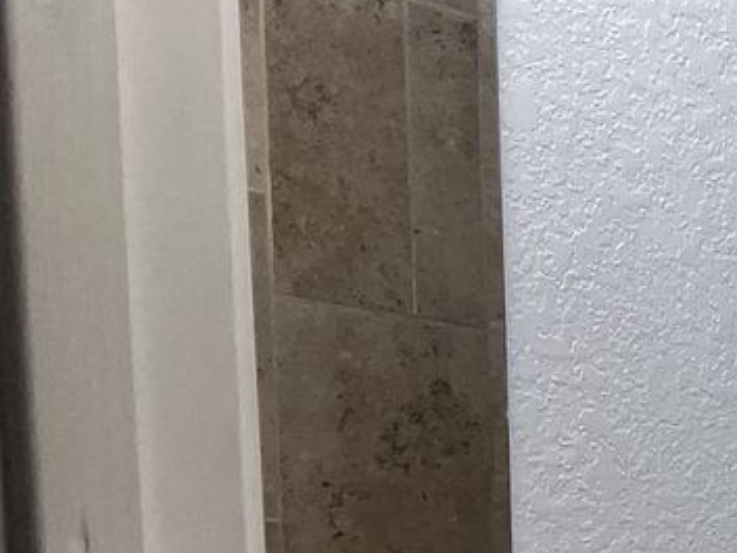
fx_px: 2258
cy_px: 1098
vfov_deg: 12.4
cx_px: 1403
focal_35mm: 106
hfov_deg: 15.4
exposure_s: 1/120
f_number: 1.5
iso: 50
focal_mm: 5.7
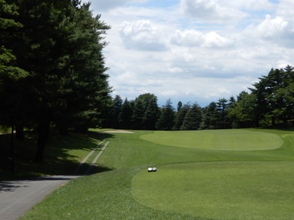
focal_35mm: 65
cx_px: 214
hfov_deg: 29.4
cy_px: 136
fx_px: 552
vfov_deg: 22.5
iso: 80
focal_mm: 7.5
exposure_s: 1/1000
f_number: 4
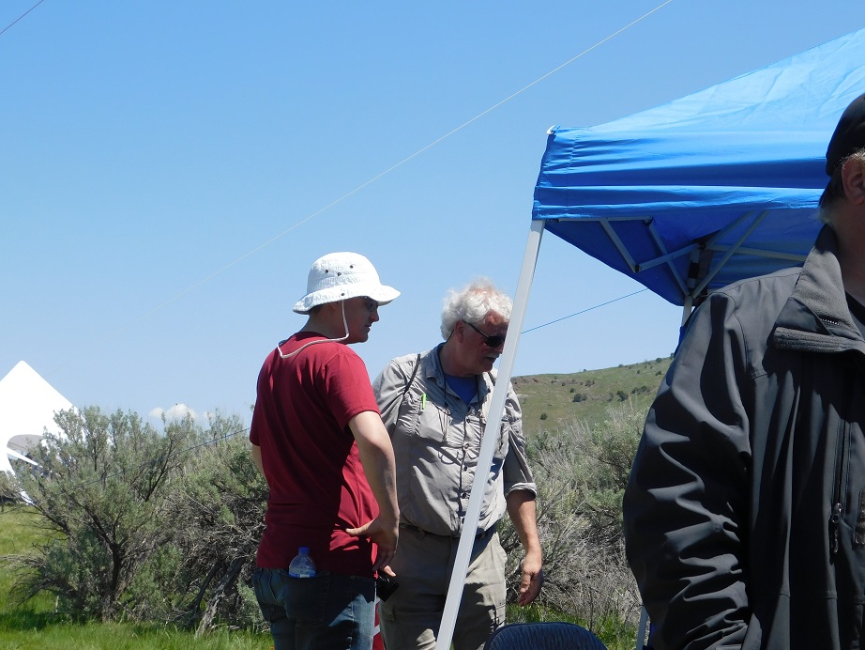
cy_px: 325
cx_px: 432
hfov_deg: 24.4
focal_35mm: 80
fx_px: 2000
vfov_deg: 18.4
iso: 125
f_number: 4.4
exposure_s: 1/800
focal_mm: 14.2
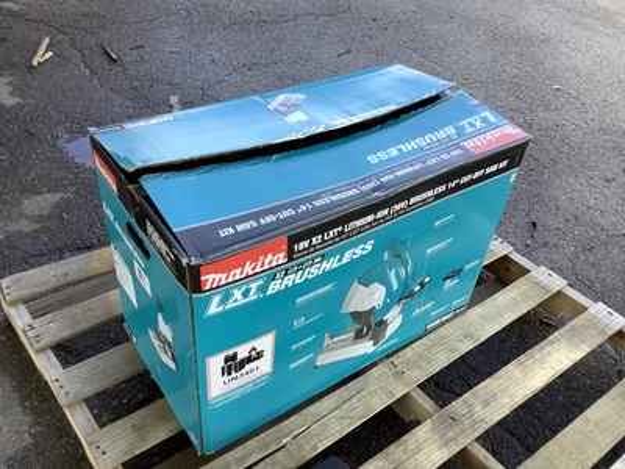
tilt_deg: -37.4
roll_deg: -9.4
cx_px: 312
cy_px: 234
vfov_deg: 45.4
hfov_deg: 58.4
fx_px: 560
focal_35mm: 31
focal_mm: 3.3
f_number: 2.4
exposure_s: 1/122
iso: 25
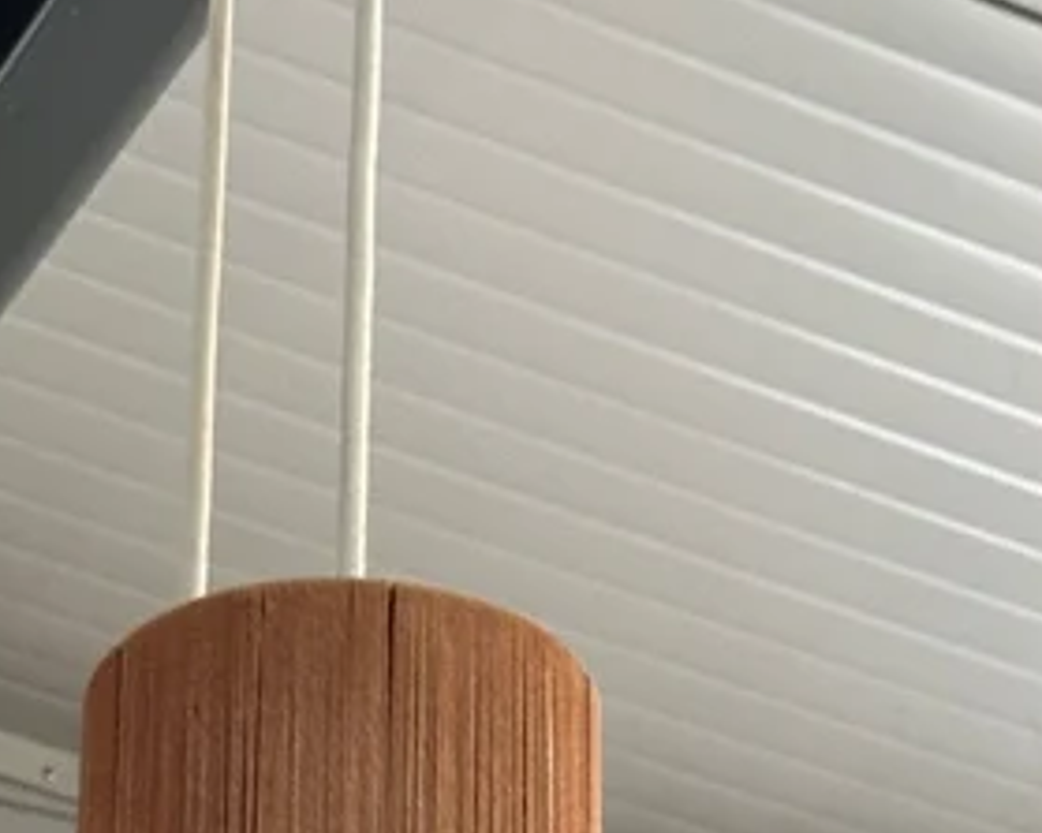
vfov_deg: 8.8
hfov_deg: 11.2
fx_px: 5302
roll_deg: -2.6
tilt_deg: +22.7
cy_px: 1195
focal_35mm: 172
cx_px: 217
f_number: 1.8
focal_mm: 6.9
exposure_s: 1/33
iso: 200
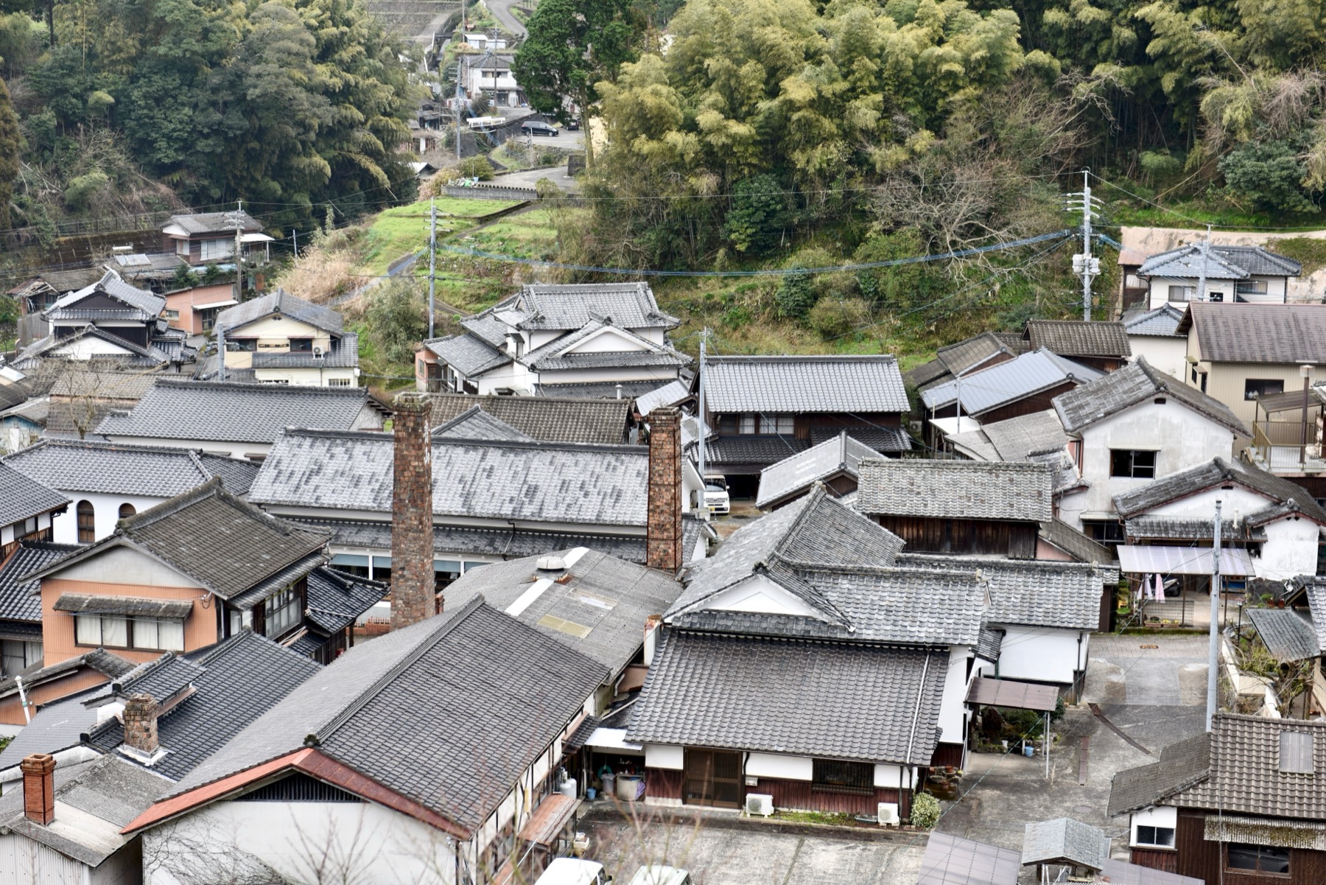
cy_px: 442
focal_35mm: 66
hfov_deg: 30.5
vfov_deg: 20.6
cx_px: 663
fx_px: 2431
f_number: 5
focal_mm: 66
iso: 100
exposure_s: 1/100
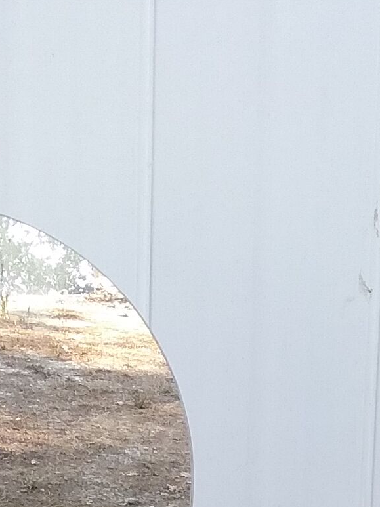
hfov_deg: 14.2
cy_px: 810
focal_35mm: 104
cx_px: 167
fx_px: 1523
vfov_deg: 16.8
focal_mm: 3.3
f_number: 2.2
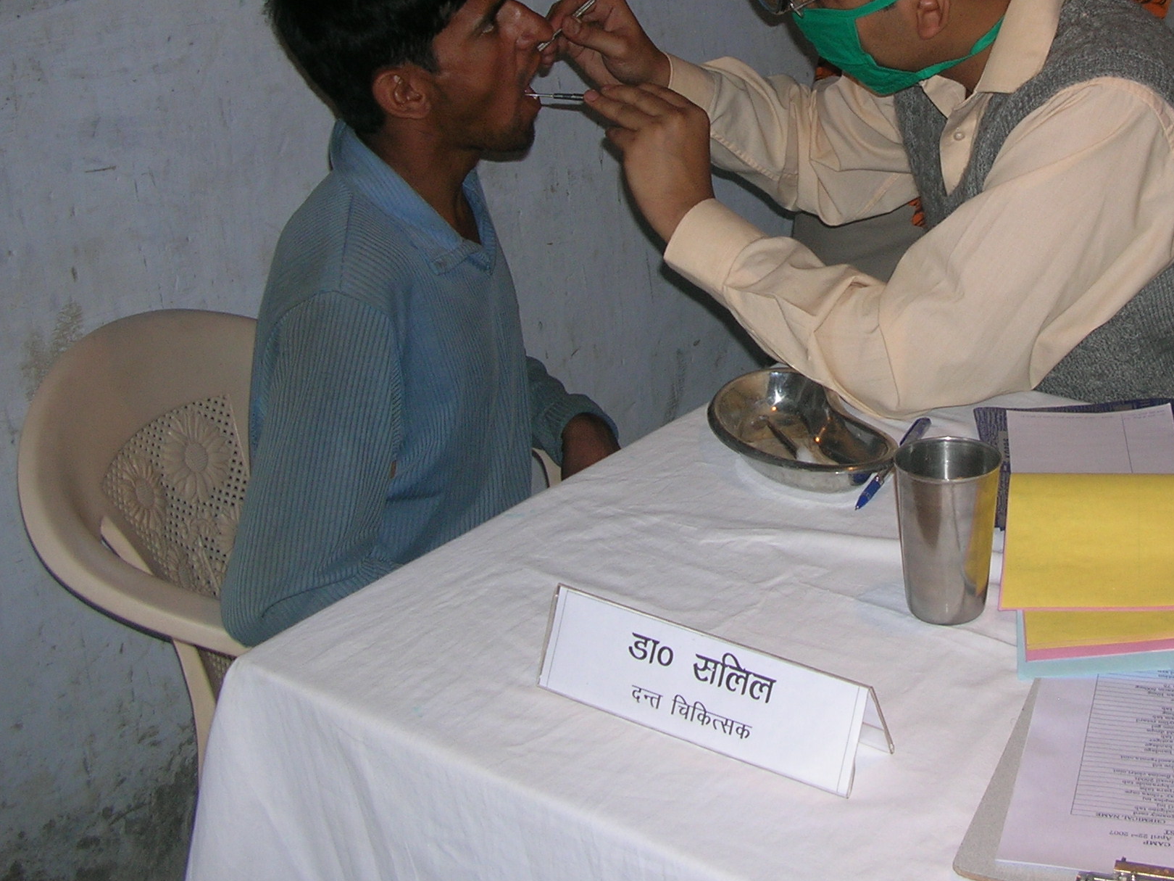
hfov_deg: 33.8
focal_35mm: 56
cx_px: 846
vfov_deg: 25.7
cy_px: 207
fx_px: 1899
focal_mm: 5.8
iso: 50
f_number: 2.8
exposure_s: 1/60.1
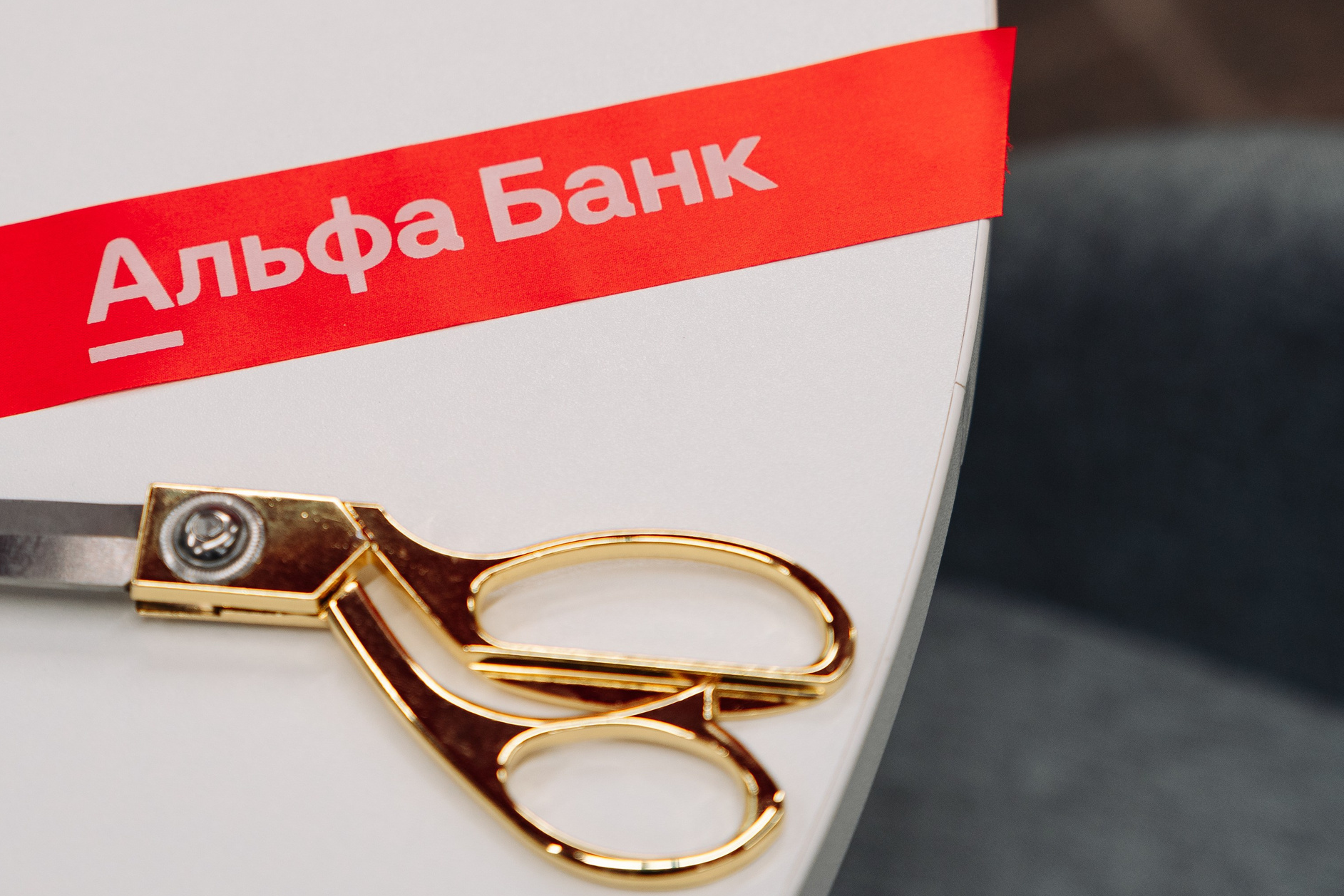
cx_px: 519
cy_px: 266
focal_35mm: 108
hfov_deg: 18.9
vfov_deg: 12.7
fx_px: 4032
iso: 250
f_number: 3.5
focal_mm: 70
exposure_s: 1/125
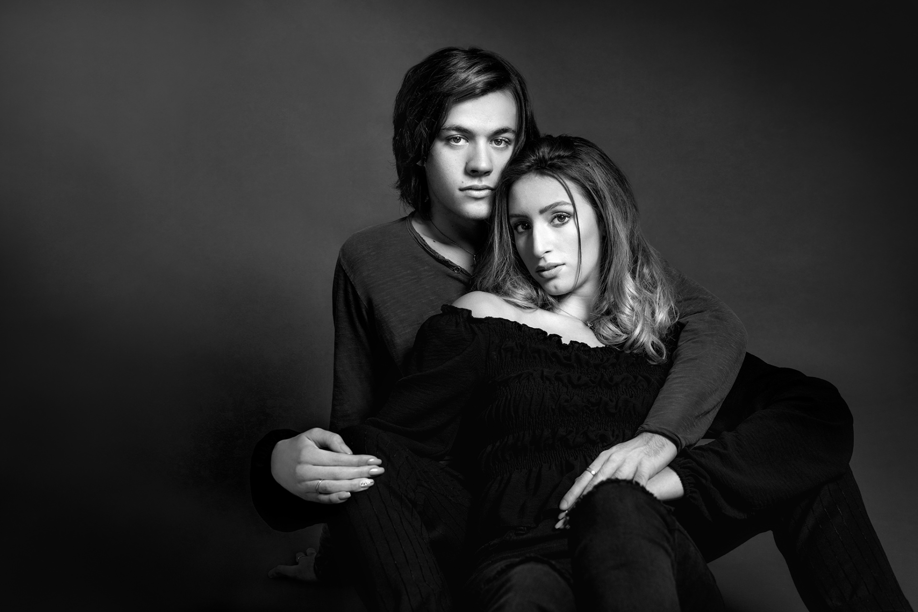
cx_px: 459
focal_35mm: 50
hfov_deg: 39.6
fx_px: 1275
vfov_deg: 27.0
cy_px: 306
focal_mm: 50
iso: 100
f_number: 6.3
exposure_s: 1/250
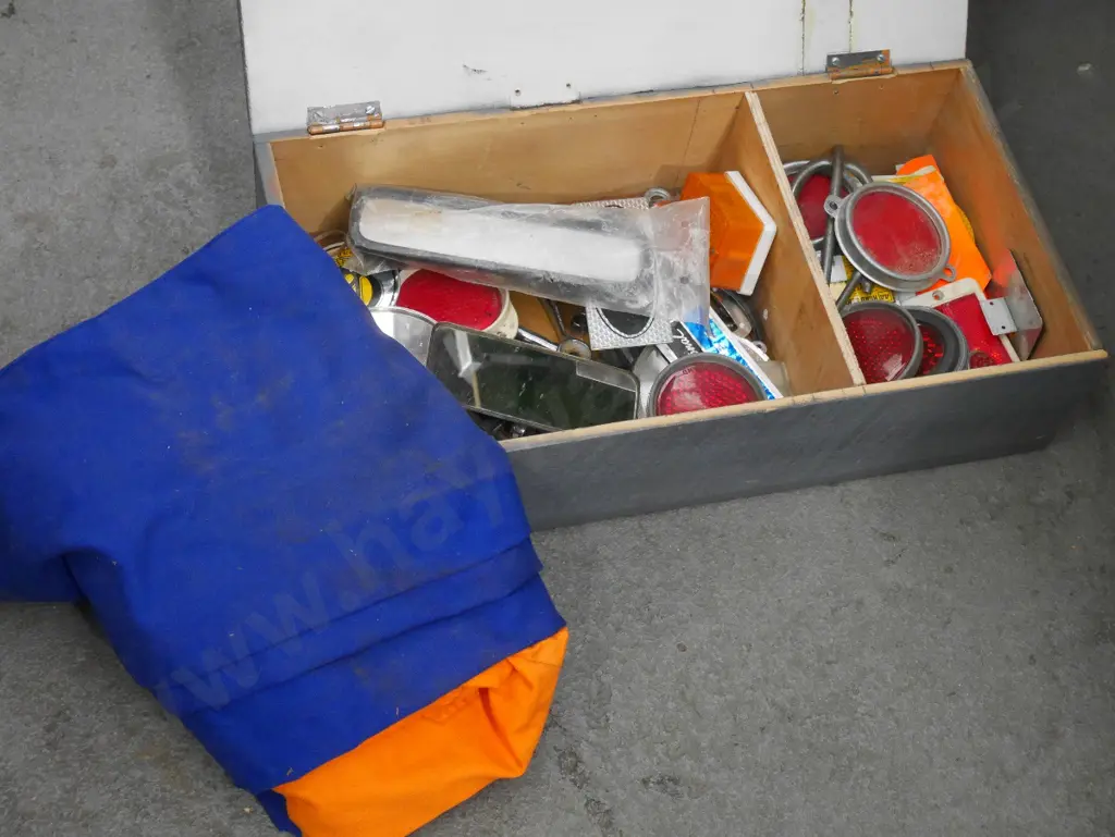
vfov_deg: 22.9
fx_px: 2062
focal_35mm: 64
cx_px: 558
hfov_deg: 30.3
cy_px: 418
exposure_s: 1/60
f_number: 5.6
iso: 3200
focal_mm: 32
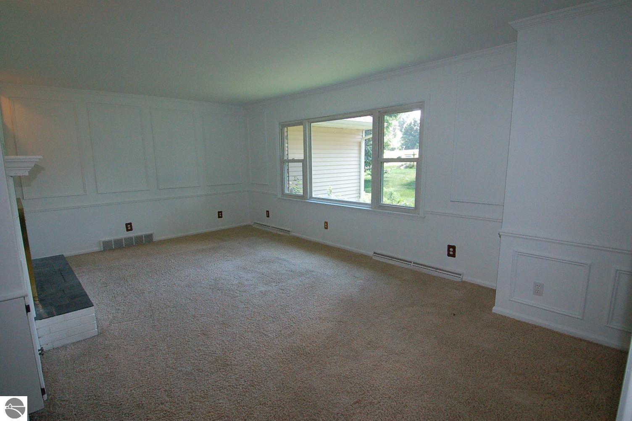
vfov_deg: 67.3
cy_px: 210
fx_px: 316
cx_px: 316
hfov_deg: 90.1
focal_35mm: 18
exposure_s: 1/125
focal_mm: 12
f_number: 7.1
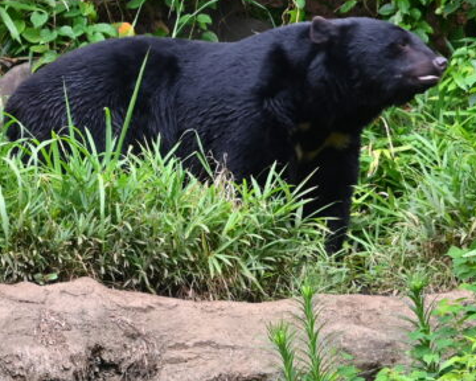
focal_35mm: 419
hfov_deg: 4.6
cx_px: 209
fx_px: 5903
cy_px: 62
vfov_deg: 3.7
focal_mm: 105
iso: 220
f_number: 2.5
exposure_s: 1/160
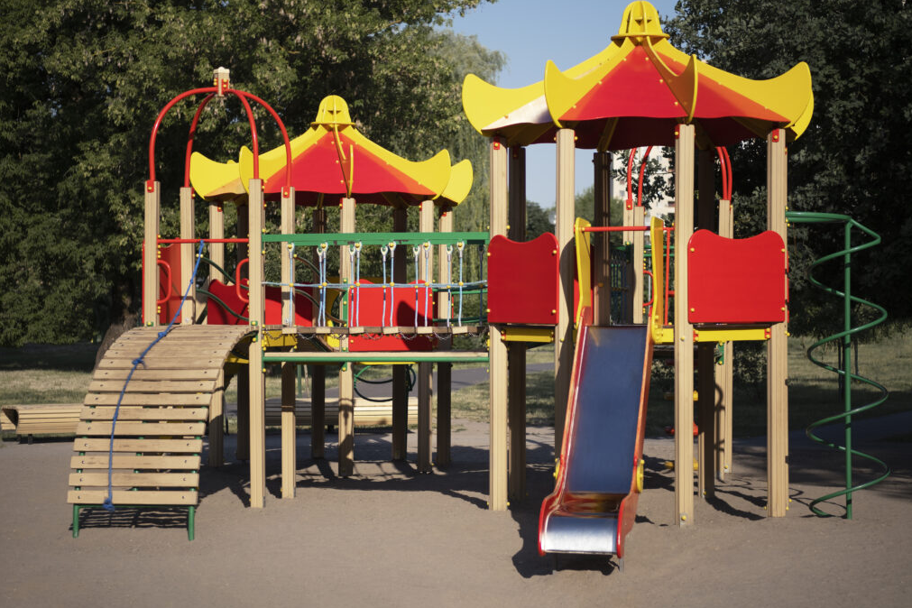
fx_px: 1925
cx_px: 454
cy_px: 306
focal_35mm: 76
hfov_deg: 26.7
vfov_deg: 17.9
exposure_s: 1/3200
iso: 80
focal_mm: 50
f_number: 2
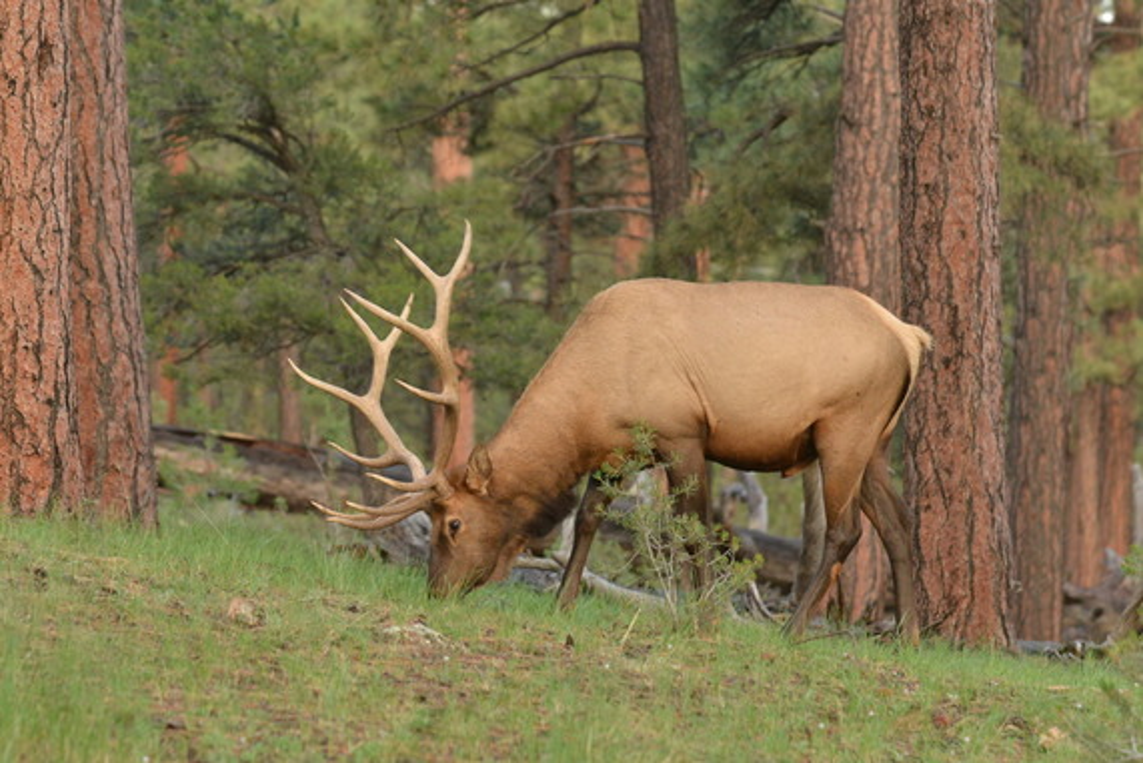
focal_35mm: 120
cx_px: 572
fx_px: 3811
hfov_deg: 17.1
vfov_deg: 11.4
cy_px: 382
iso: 800
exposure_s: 1/125
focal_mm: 120
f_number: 3.5
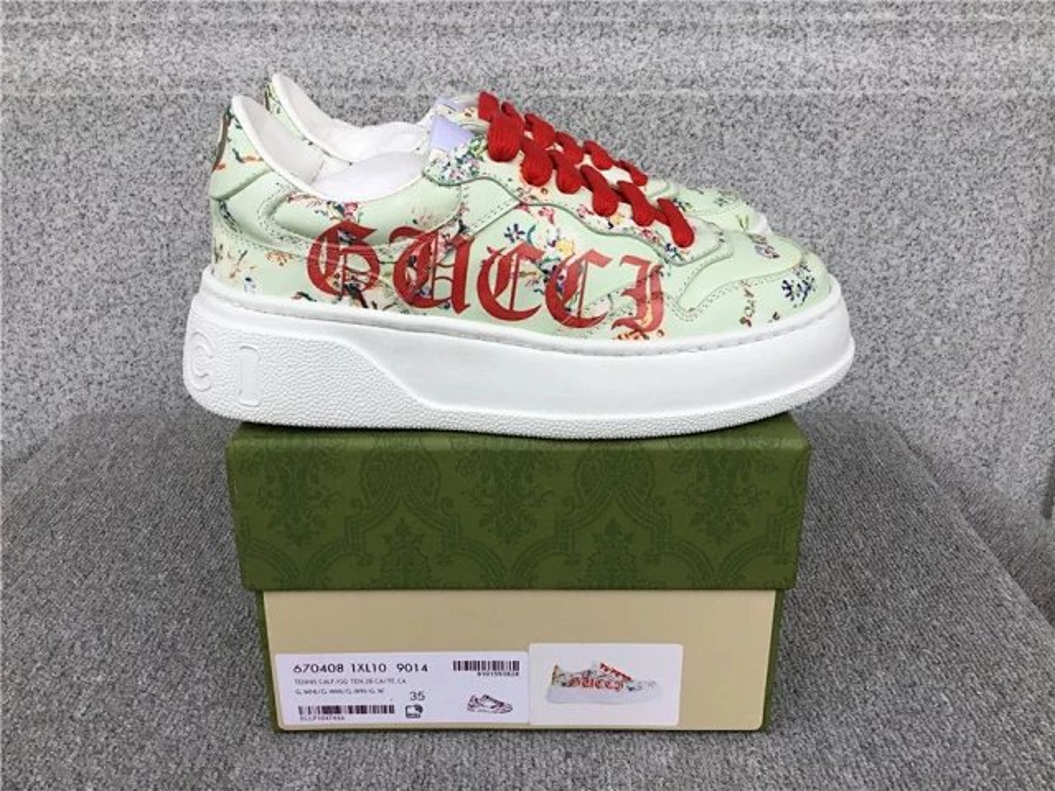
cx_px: 528
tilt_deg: -21.4
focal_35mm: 31
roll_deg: +0.4
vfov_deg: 45.4
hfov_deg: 58.4
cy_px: 396
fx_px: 945
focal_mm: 3.3
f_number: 2.4
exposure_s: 1/248
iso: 25
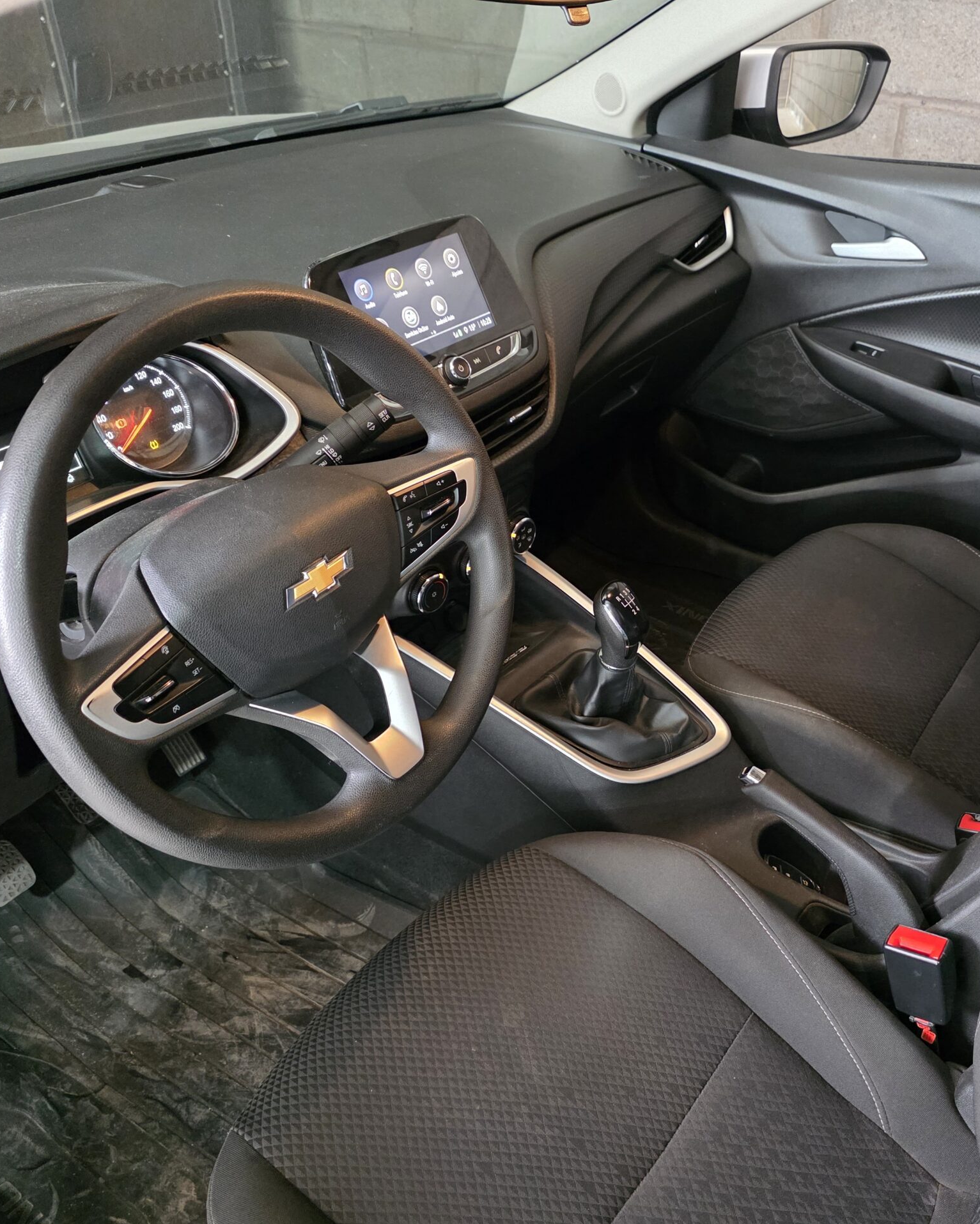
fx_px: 1088
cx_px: 596
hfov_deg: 48.2
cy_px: 612
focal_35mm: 30
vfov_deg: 58.8
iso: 2000
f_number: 1.7
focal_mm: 6.3
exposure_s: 1/100
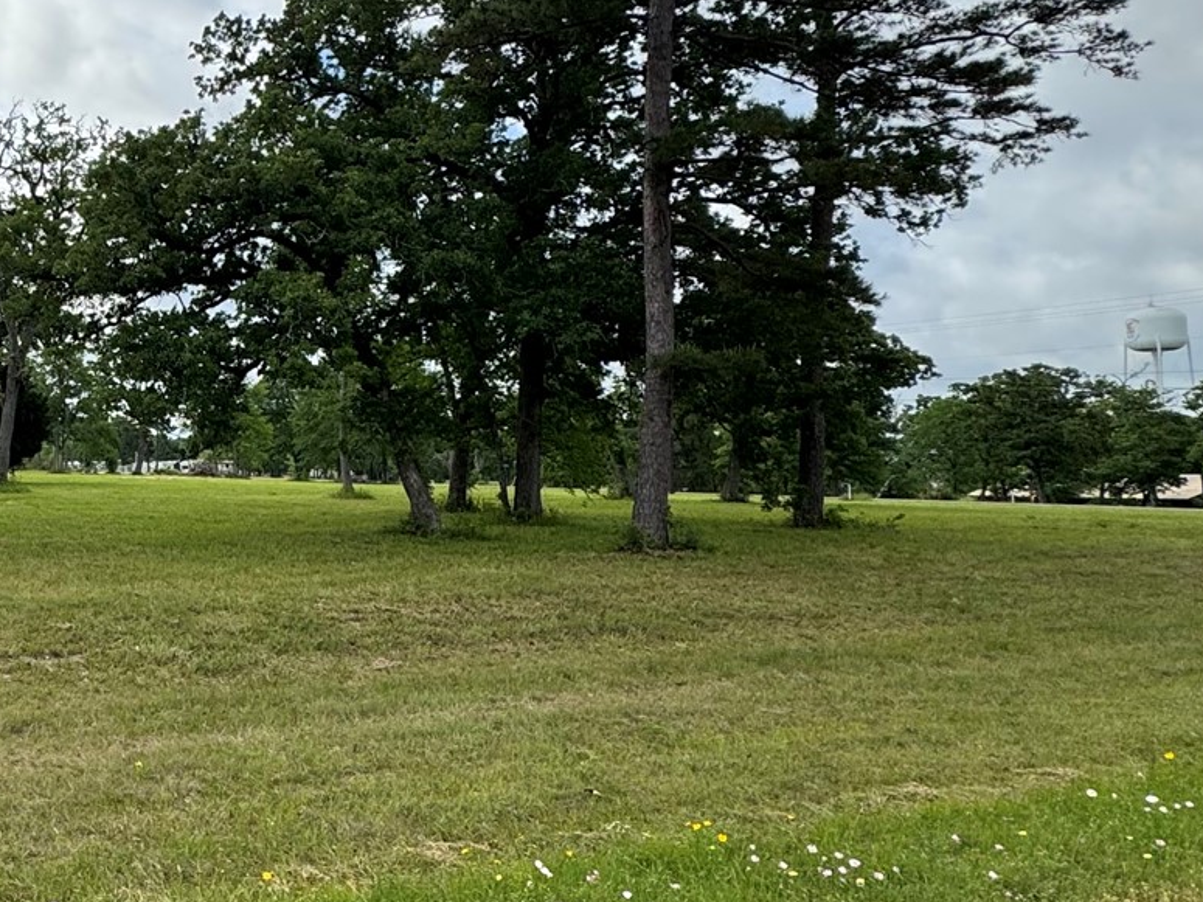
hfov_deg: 40.0
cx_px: -140
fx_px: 1286
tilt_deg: +3.7
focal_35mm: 37
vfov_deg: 38.6
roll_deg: -0.7
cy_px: 391
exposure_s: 1/849
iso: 50
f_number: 2.2
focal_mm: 2.22
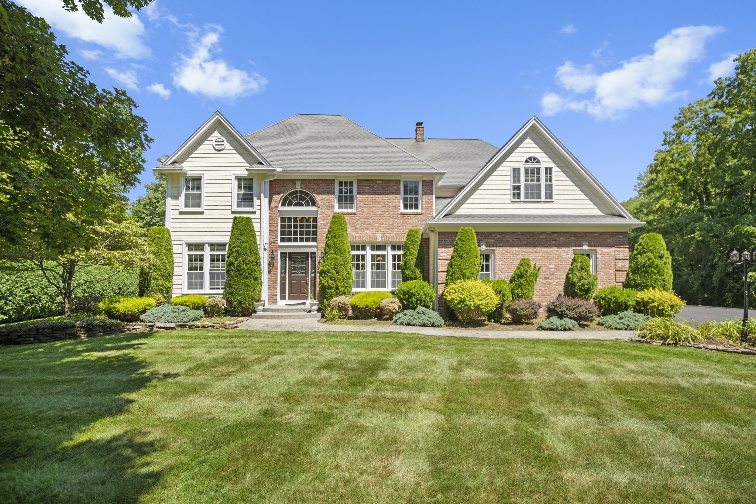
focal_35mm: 15
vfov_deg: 77.3
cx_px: 378
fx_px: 315
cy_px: 252
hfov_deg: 100.4
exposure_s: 1/125
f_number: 8
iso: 320
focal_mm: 15
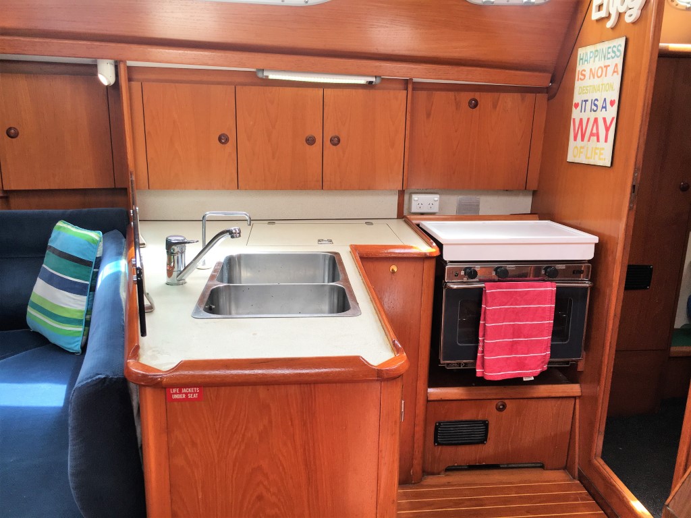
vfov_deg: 48.2
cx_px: 346
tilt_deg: -14.0
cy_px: 259
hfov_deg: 61.7
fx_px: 579
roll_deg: -1.2
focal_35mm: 29
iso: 40
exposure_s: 1/100
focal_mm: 4.15
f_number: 2.2
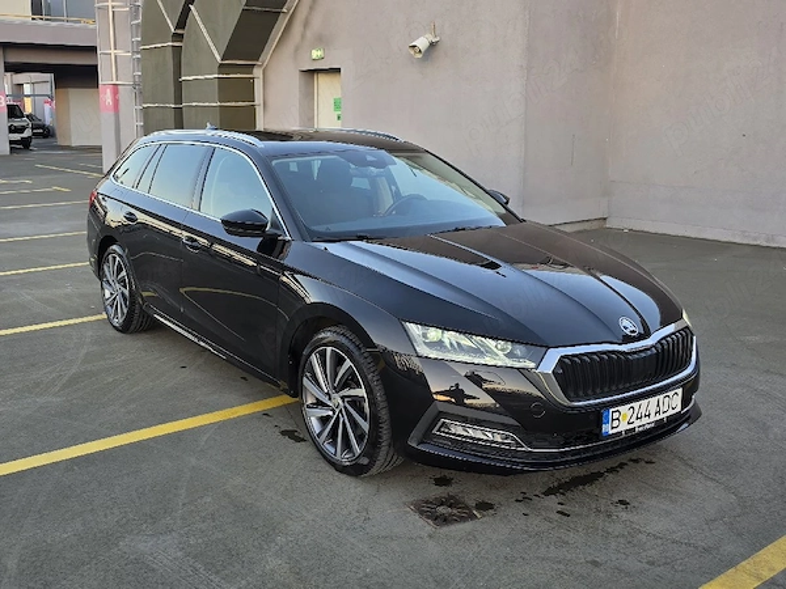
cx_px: 393
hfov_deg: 73.9
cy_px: 294
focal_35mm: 23
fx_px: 522
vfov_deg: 58.9
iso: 40
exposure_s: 1/370
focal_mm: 6.5
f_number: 1.4
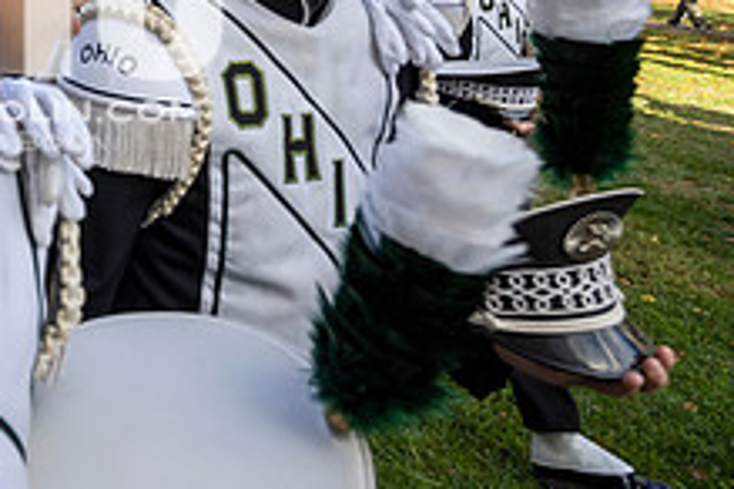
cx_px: -30
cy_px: -8
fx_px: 754
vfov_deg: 32.8
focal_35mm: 37
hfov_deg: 43.1
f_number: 4.5
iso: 320
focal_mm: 14
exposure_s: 1/500
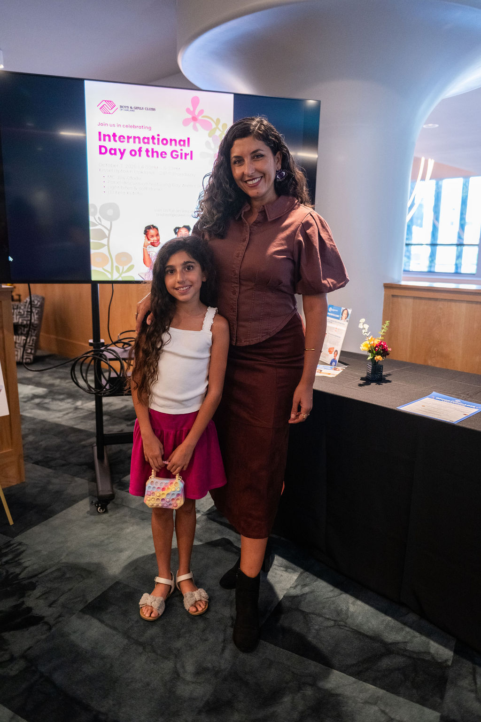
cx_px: 240
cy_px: 361
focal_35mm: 27
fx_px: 541
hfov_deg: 47.9
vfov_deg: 67.4
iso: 1600
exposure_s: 1/160
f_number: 2.8
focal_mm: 27
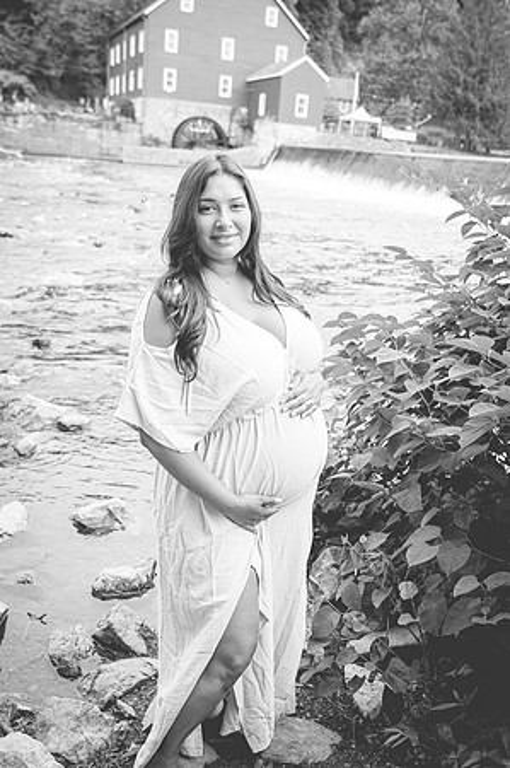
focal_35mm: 33
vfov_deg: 57.3
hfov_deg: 39.9
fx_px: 703
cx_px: 255
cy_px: 384
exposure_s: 1/640
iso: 400
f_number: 4
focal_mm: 33
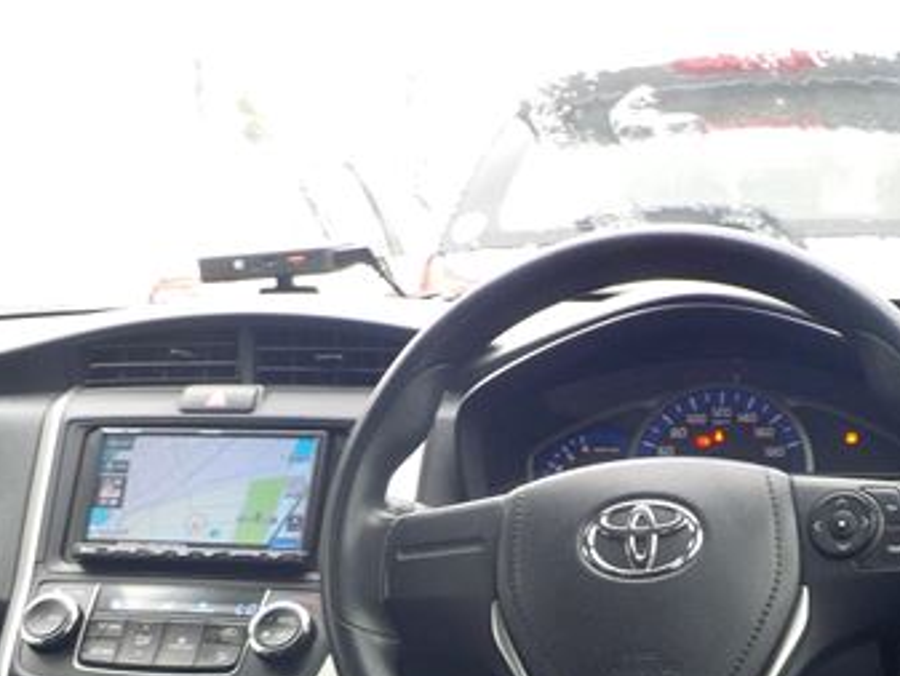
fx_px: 1483
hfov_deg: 33.6
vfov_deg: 24.8
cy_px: 625
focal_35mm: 57
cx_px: 577
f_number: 3.3
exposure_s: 1/30
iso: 125
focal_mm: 4.1
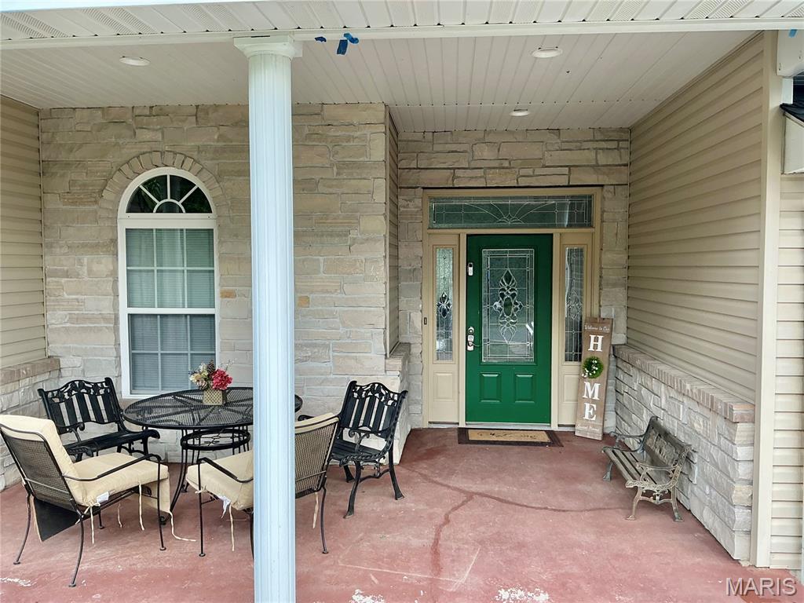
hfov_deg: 61.7
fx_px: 674
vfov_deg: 48.2
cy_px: 302
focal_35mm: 29
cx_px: 402
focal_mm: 3
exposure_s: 1/177
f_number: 1.8
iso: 25
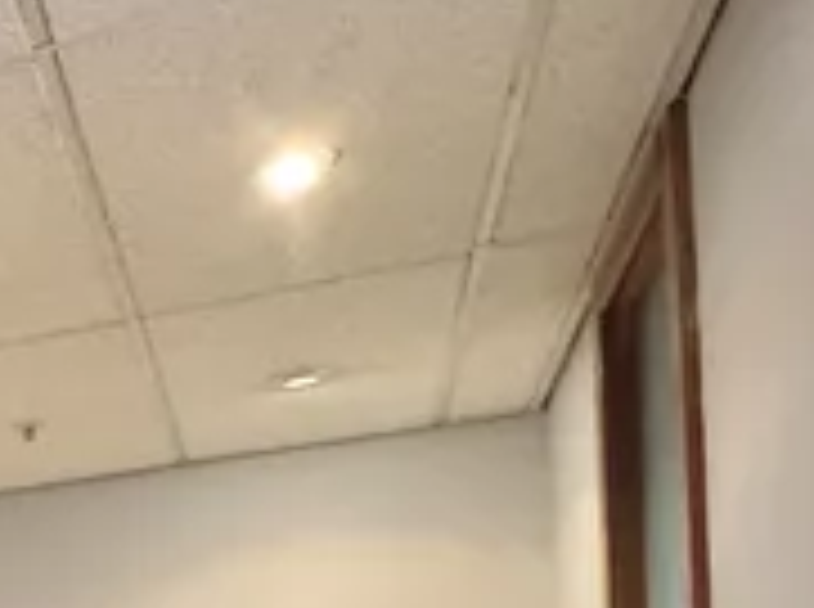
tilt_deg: +2.4
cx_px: -598
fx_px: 1455
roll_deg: +0.3
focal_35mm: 62
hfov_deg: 21.8
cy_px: 865
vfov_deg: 20.7
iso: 640
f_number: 2.2
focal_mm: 2.22
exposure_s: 1/50
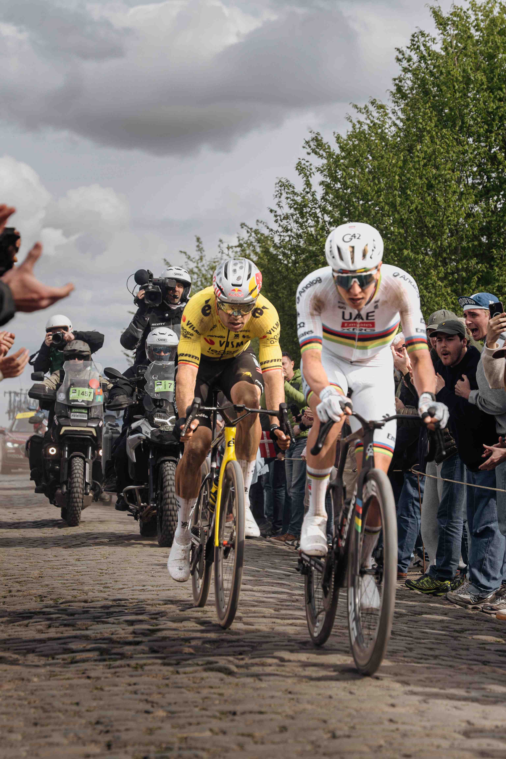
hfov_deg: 13.0
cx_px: 253
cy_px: 380
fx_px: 2214
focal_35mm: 105
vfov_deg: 19.5
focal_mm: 70
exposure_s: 1/800
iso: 100
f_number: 4
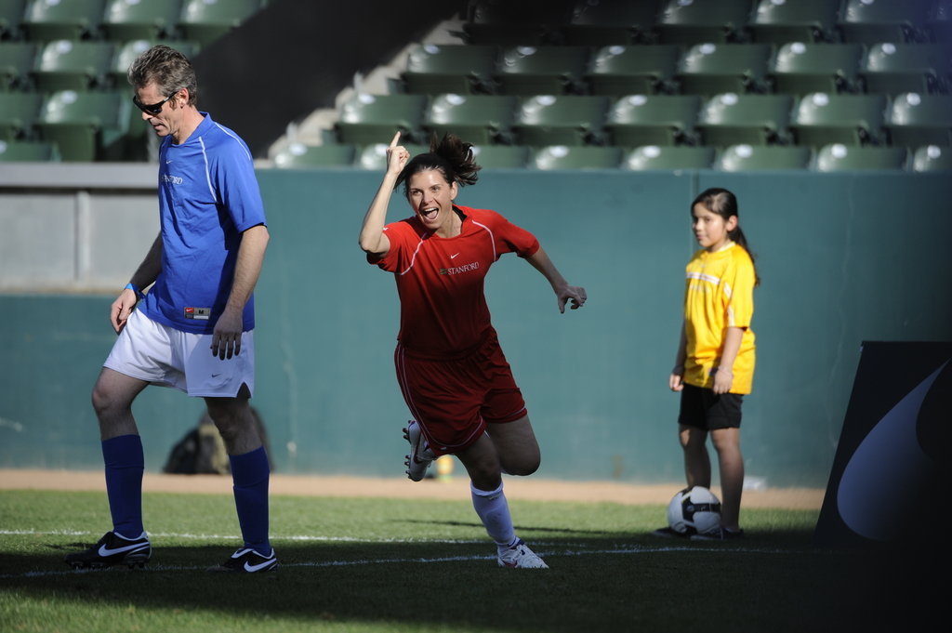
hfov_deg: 5.7
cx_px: 476
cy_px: 316
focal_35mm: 360
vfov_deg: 3.8
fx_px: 9512
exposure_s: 1/1600
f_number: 4
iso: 400
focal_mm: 360
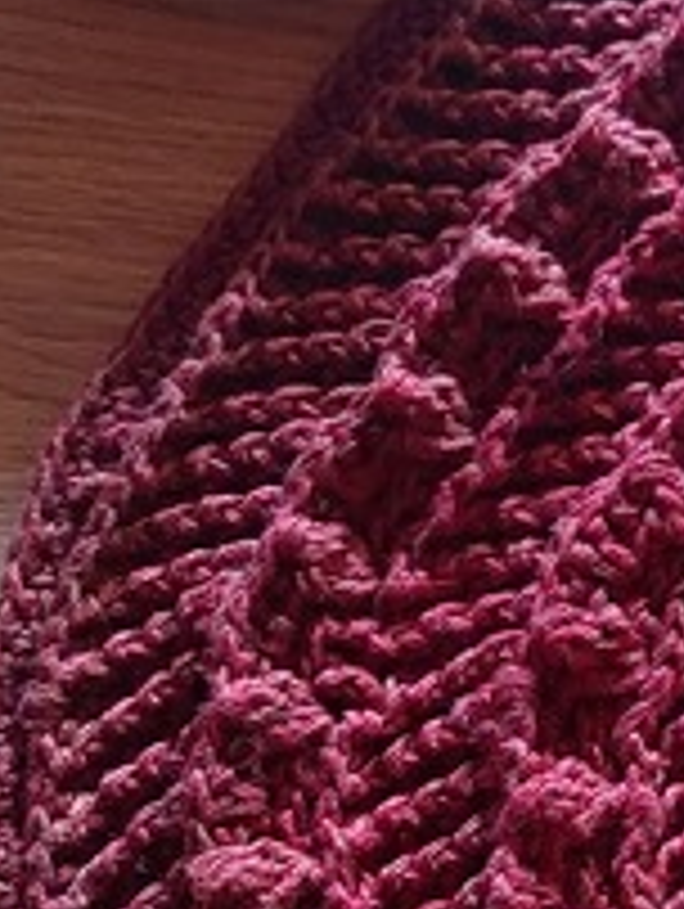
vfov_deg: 19.1
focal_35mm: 99
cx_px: 688
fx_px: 2603
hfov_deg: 14.7
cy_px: 954
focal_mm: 5.23
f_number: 1.8
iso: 800
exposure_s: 1/24
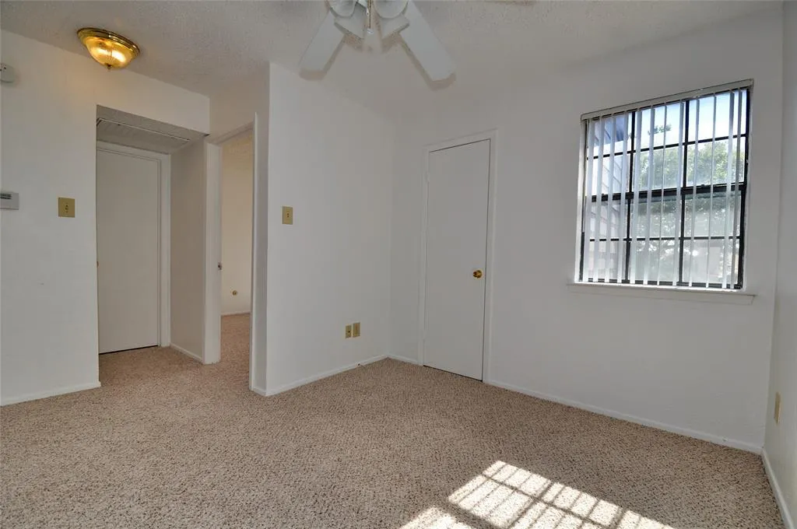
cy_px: 264
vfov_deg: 77.2
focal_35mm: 15
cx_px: 398
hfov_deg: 100.5
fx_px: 332
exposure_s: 1/200
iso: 200
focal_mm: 10
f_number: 7.1
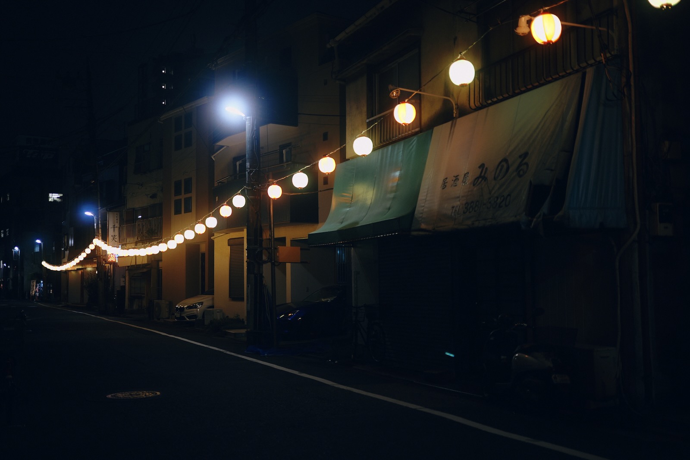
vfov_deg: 33.4
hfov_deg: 48.5
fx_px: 767
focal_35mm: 40
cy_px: 230
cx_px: 345
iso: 400
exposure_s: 1/50
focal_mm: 40
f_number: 2
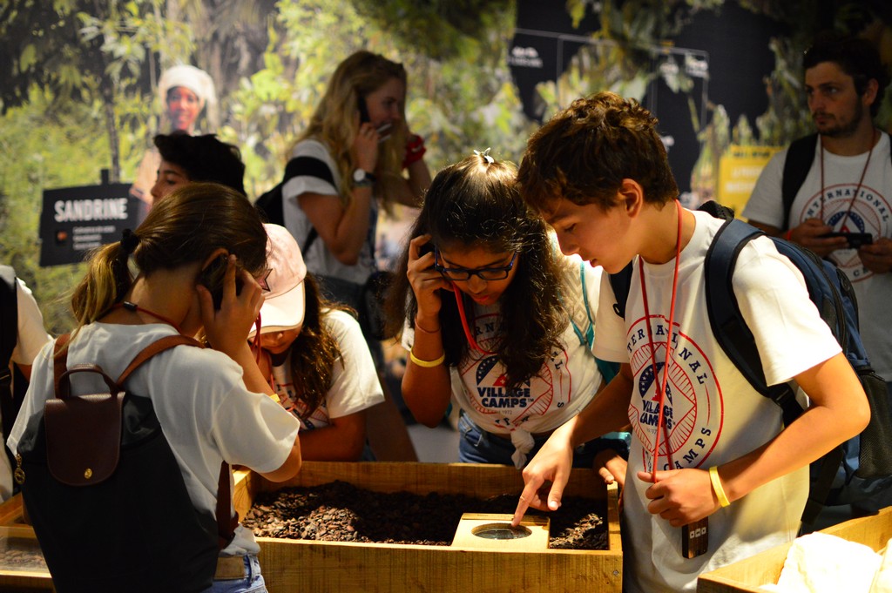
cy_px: 296
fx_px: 1300
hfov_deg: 37.9
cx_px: 446
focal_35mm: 52
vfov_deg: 25.7
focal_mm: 35
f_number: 1.8
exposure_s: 1/400
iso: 1600
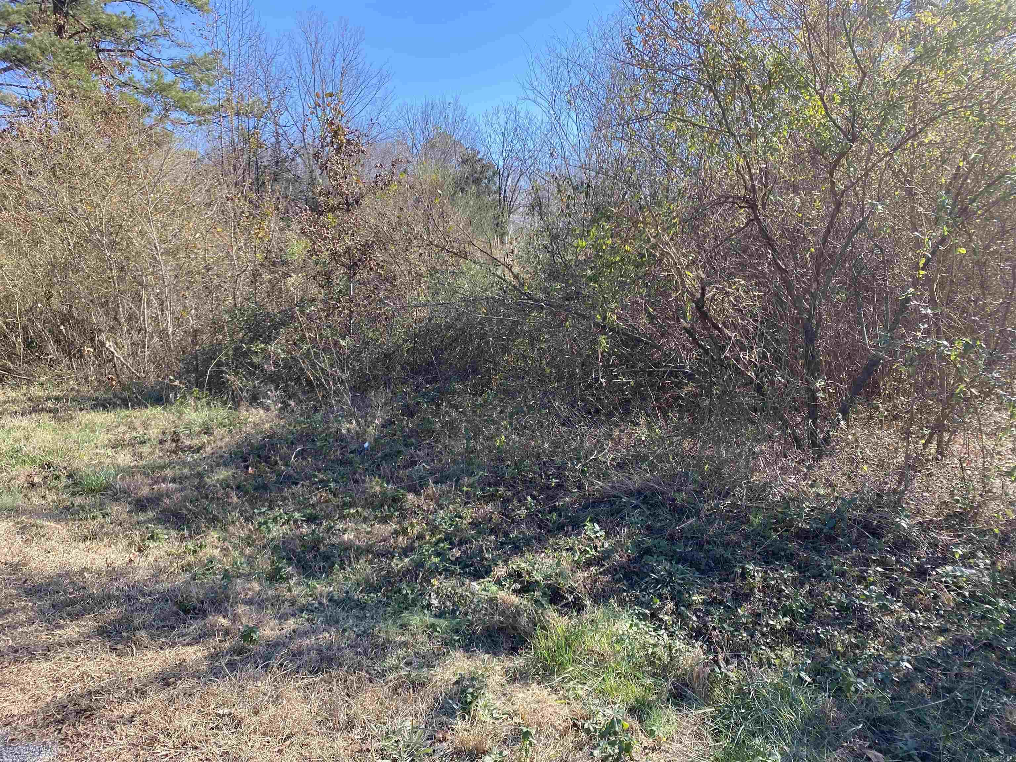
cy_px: 381
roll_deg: +1.4
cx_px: 508
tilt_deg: -8.1
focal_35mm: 26
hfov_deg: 67.3
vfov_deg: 53.1
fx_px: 763
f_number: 1.8
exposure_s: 1/473
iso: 32
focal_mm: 4.25
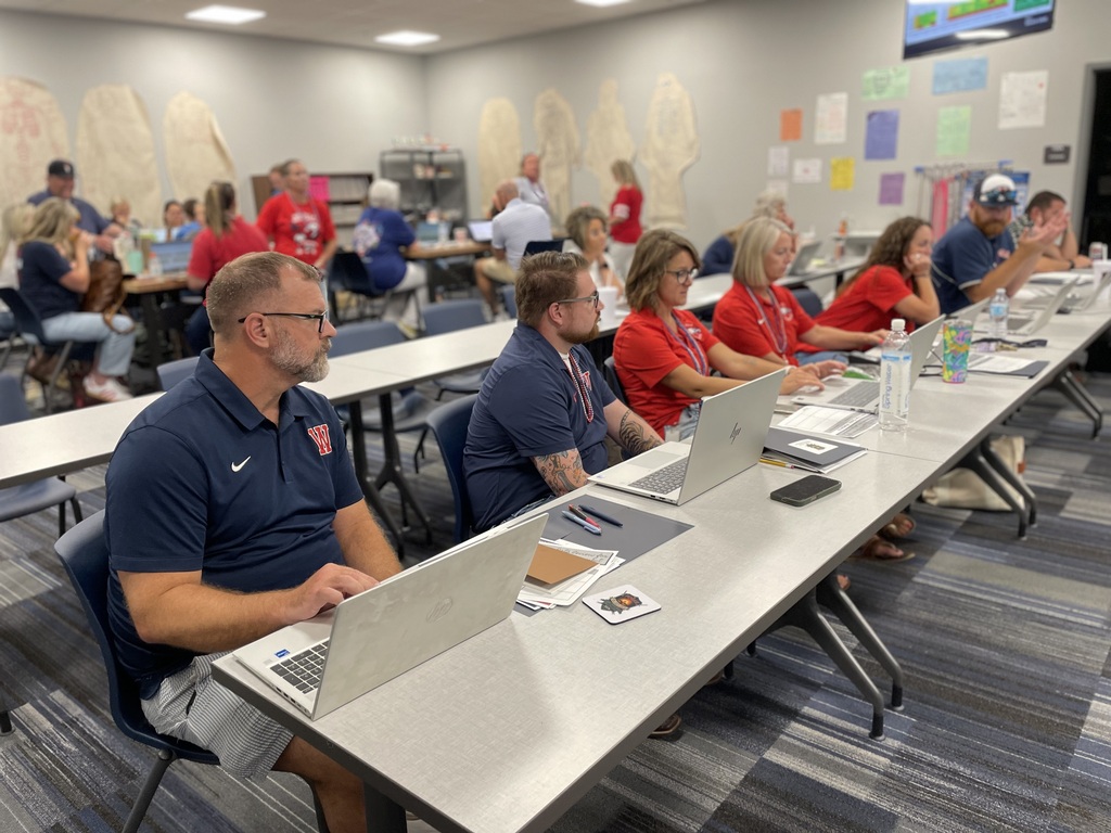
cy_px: 416
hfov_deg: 67.3
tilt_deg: -15.3
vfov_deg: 53.1
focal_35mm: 26
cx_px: 556
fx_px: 834
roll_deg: +3.2
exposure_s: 1/78
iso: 125
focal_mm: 4.2
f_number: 1.6
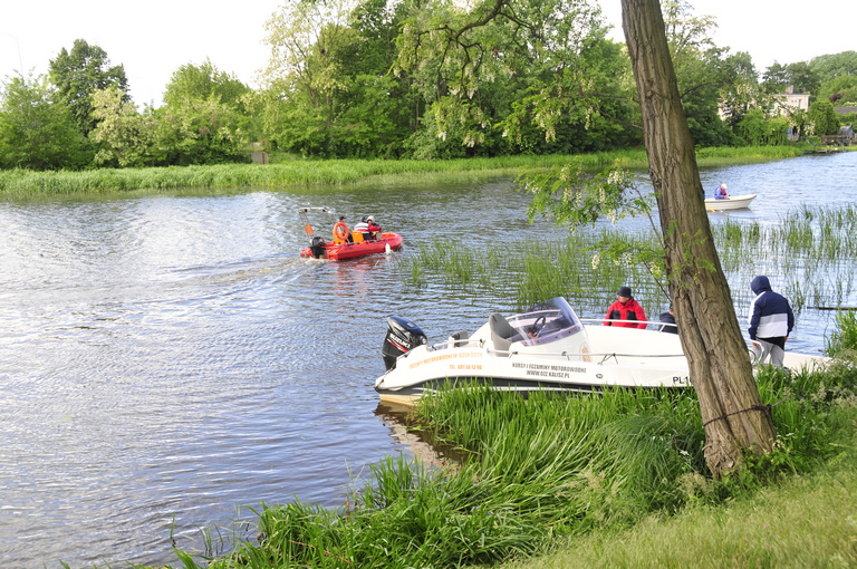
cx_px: 428
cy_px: 284
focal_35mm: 39
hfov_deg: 49.6
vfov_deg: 34.1
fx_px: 927
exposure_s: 1/160
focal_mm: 26
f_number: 6.3
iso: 200
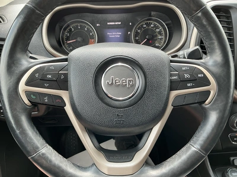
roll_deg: +3.5
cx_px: 118
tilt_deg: -27.7
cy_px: 88
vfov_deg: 49.7
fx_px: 192
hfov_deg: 63.4
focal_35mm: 28
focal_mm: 3
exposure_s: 1/122
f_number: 1.8
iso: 50
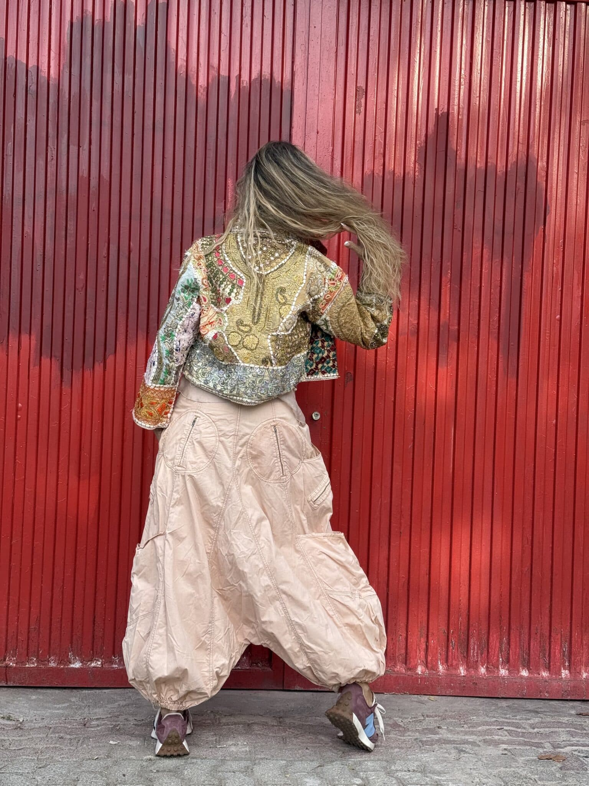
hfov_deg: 30.3
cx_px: 294
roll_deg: -2.6
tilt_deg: +1.7
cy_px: 393
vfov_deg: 39.7
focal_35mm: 48
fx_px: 1089
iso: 80
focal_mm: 6.76
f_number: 1.78
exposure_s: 1/1264
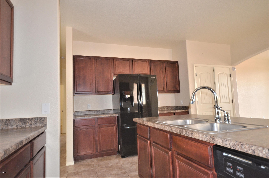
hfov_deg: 81.3
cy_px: 89
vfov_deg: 59.3
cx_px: 134
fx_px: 157
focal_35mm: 21
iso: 800
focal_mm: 14
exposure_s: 1/60
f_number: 4.8
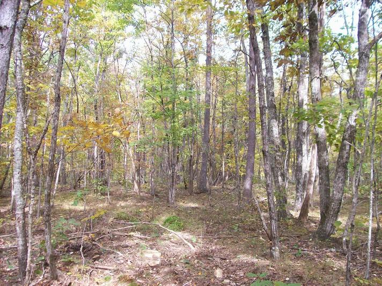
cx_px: 191
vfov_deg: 39.6
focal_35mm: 36
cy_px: 143
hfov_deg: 51.4
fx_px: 397
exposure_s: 1/80.1
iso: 80
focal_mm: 6
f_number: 2.7
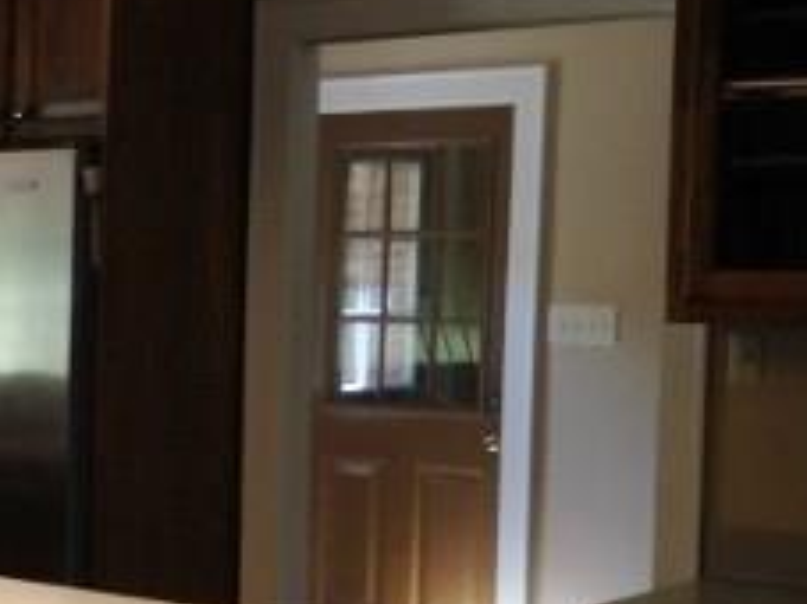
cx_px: -178
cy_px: 398
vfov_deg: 15.8
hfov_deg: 19.7
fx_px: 2167
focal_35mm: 93
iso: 64
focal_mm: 4.12
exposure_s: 1/20
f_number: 2.4
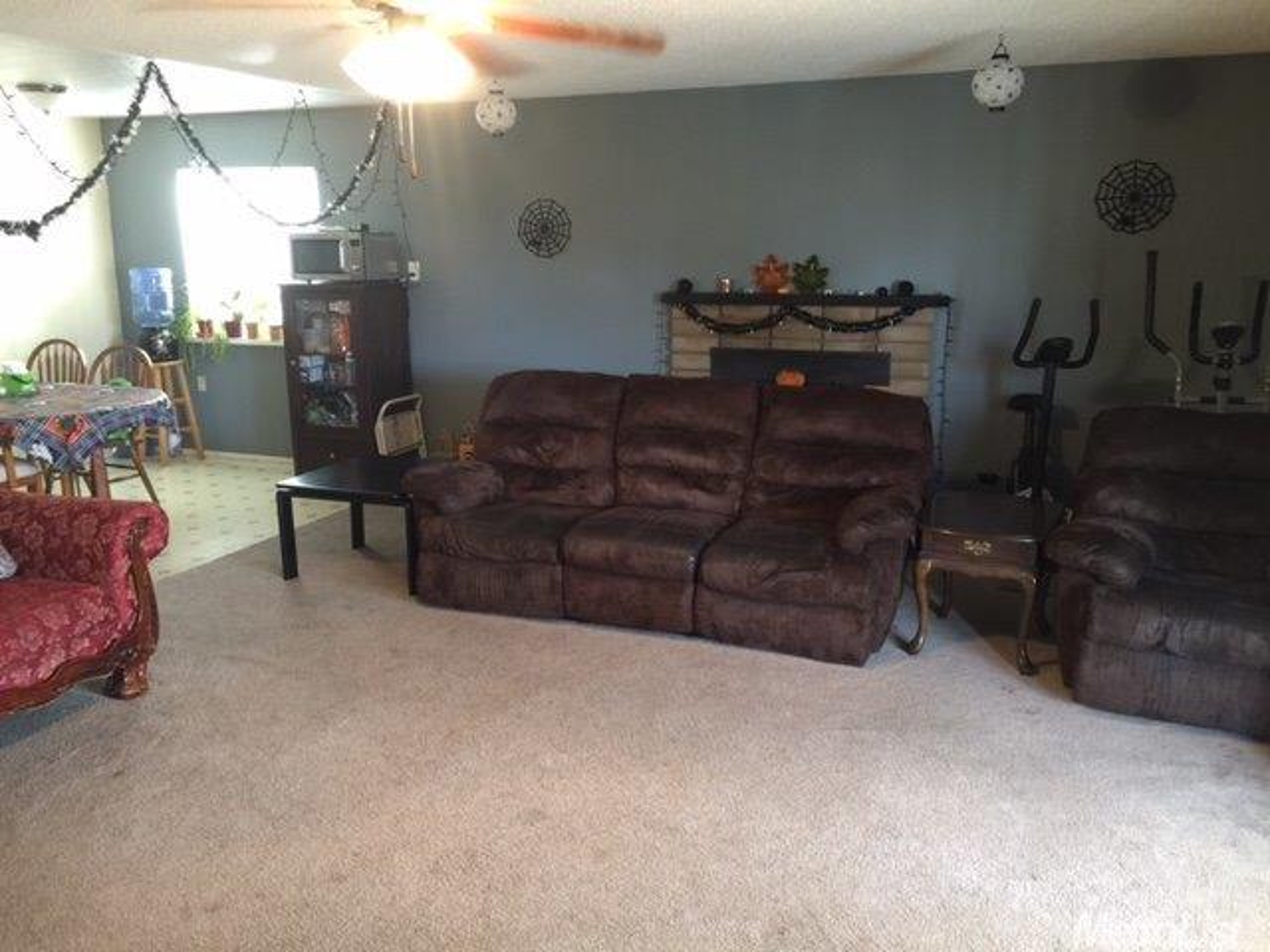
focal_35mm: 29
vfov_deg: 48.2
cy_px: 476
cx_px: 635
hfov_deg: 61.7
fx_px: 1064
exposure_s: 1/4
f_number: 2.2
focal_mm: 4.15
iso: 80
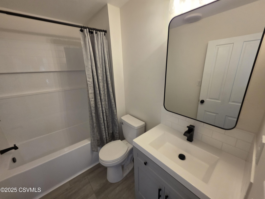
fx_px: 100
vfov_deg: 89.9
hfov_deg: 106.2
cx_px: 132
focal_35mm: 13
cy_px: 100
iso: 200
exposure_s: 1/60
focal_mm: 2.2
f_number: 1.9
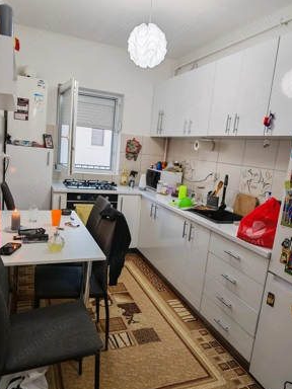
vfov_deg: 69.4
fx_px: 281
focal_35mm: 25
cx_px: 148
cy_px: 202
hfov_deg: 54.9
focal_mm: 6.83
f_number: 2
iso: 500
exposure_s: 1/290
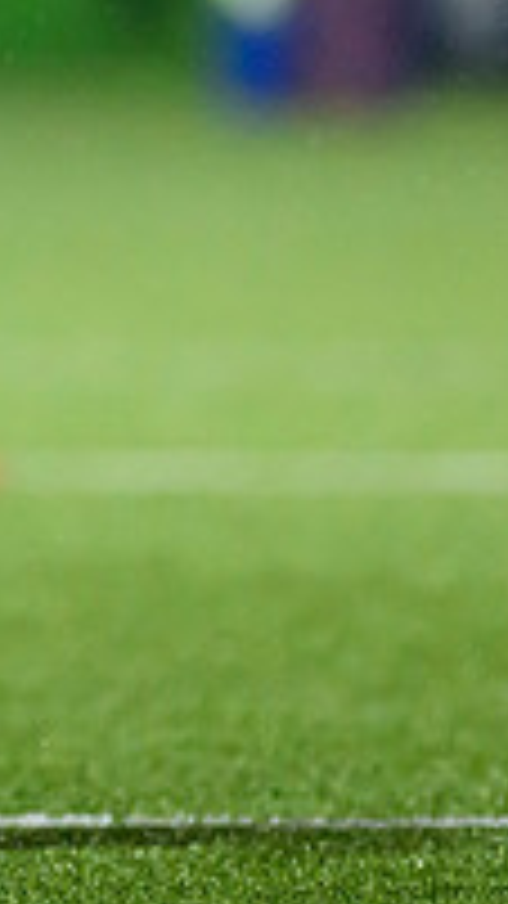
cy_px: 36
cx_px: -398
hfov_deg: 0.9
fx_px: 33683
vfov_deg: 1.5
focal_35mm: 1406
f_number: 3.2
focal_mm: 400
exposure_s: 1/2000
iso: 8000
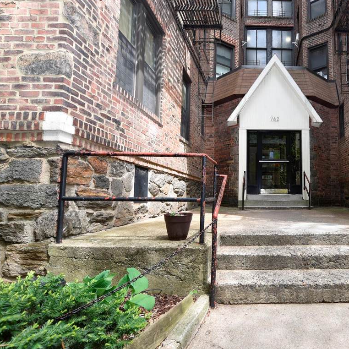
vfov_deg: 74.8
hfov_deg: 68.6
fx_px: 228
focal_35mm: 20
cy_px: 182
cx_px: 273
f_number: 5.6
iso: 200
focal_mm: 14
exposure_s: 1/125
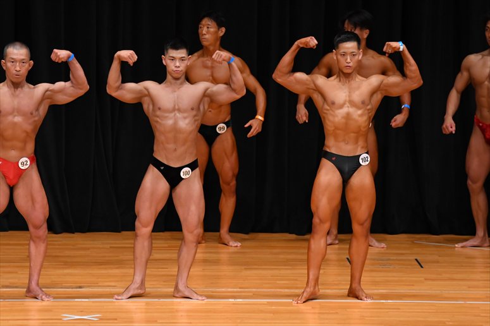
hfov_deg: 7.6
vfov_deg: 5.1
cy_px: 163
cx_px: 245
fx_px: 3673
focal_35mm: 270
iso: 3200
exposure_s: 1/400
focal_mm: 180
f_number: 5.6
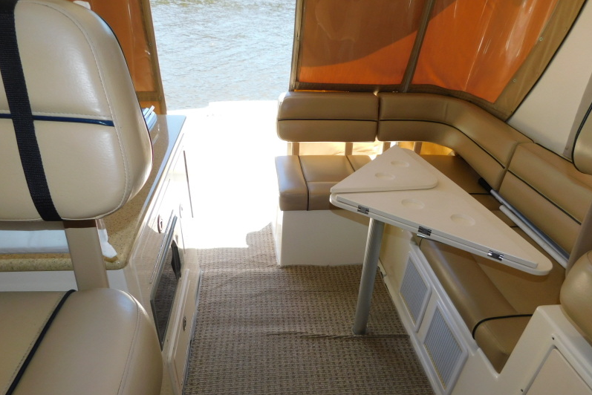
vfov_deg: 53.1
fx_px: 395
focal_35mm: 24
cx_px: 296
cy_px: 218
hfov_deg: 73.7
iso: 125
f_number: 3
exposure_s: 1/320
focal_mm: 4
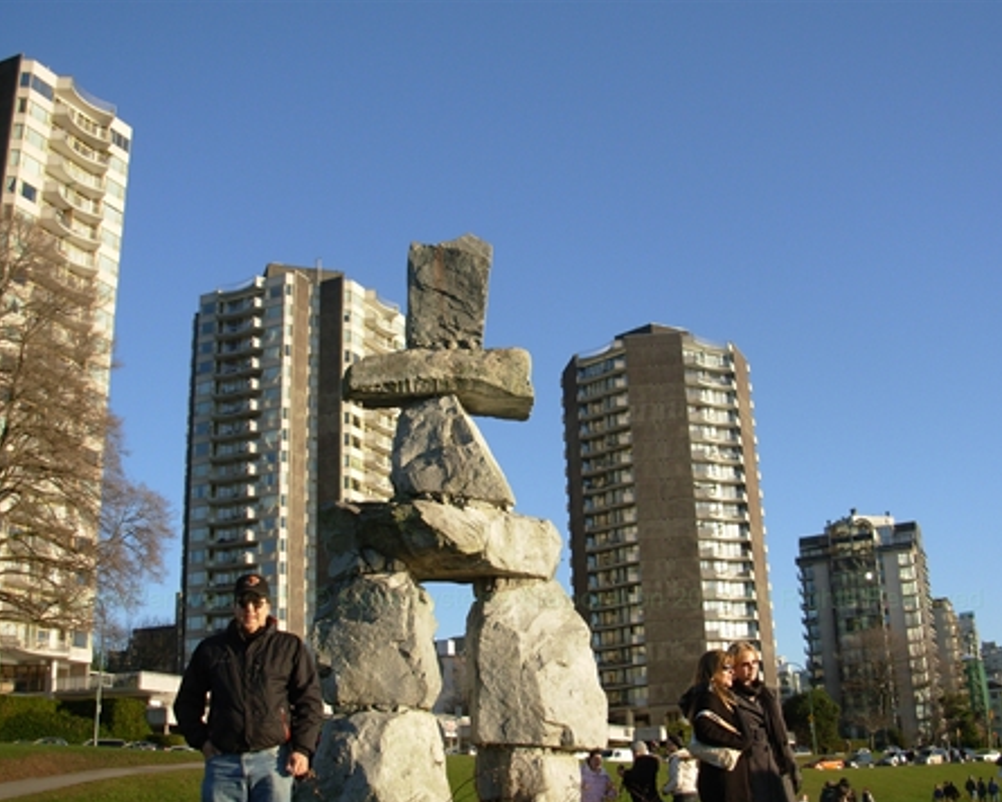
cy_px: 403
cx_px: 511
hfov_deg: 45.8
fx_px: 1186
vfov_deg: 37.3
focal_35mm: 40
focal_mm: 6.3
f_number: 2.9
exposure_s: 1/745
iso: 50
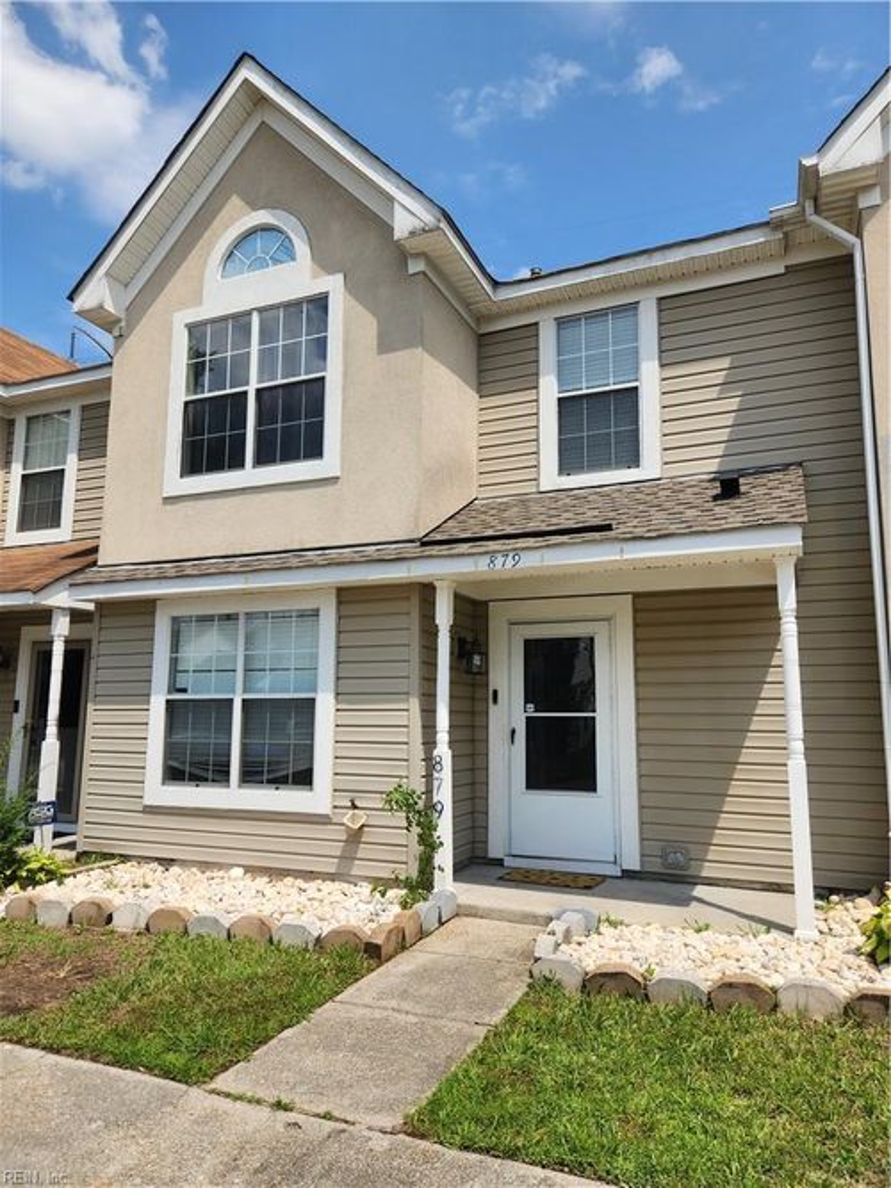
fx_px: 790
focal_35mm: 23
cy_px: 594
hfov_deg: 58.9
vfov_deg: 73.9
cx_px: 446
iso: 20
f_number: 1.8
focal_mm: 5.4
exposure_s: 1/2066
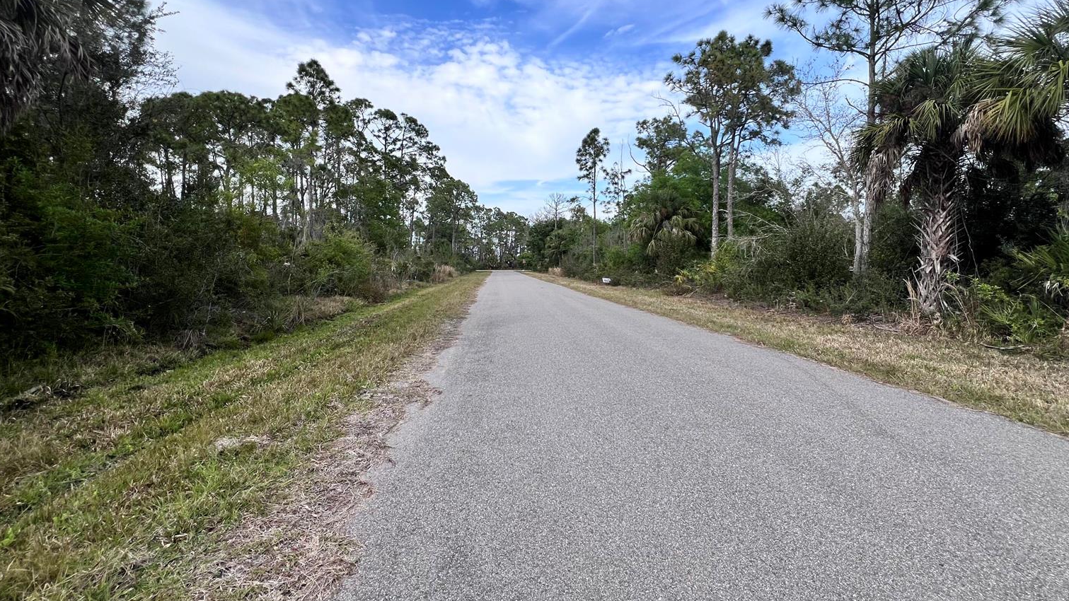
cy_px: 262
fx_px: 425
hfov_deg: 102.9
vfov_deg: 70.2
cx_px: 560
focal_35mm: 15
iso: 32
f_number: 1.8
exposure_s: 1/1179
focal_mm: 1.57
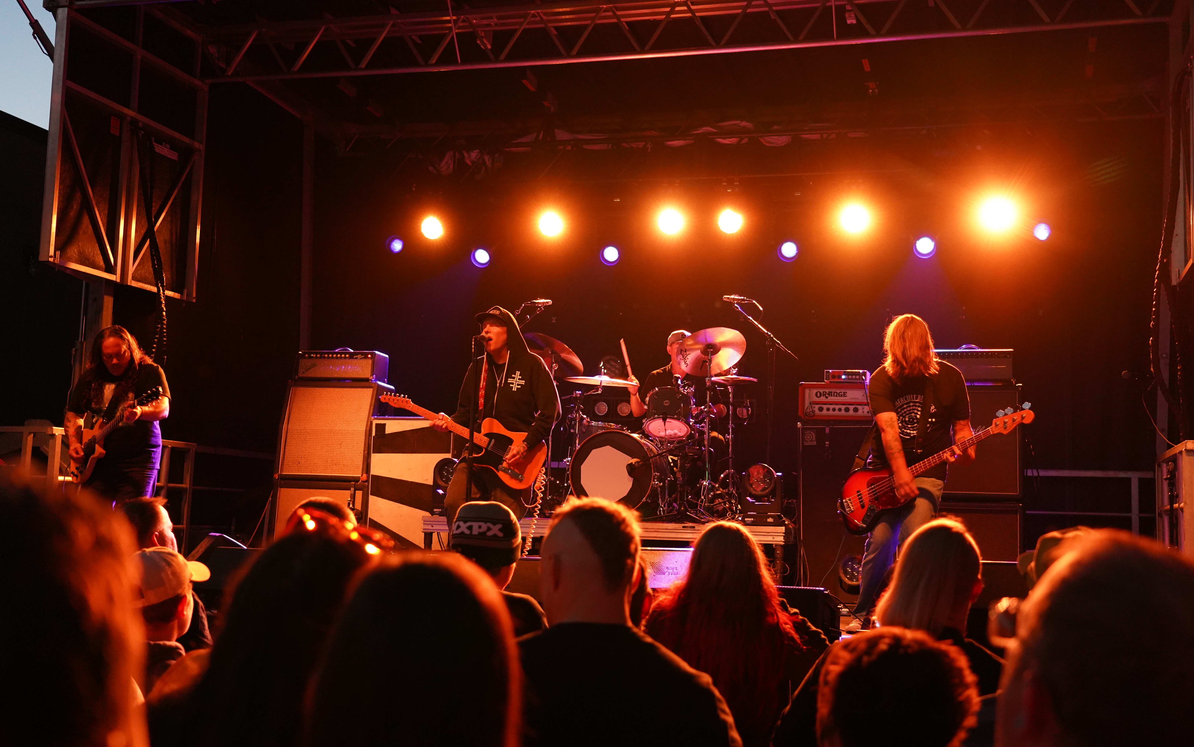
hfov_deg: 47.2
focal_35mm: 42
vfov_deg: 30.5
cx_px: 598
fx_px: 1367
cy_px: 369
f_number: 4
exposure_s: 1/160
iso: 5000
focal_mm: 41
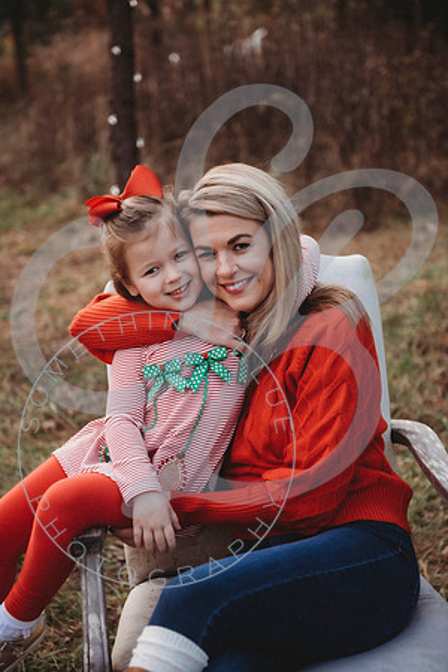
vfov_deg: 30.5
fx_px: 1232
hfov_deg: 20.6
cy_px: 336
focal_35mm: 66
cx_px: 224
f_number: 2.8
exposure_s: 1/160
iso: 100
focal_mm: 66
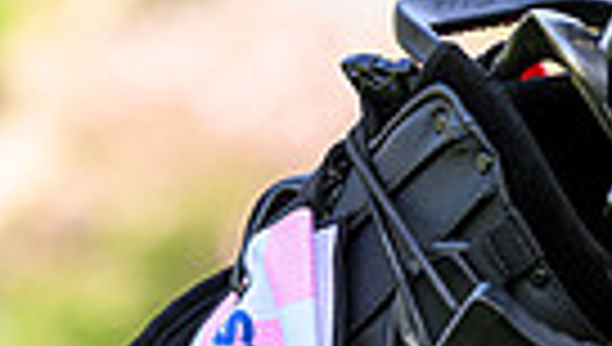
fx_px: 8143
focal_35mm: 501
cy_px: 935
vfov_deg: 2.4
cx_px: 351
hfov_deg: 4.3
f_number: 5
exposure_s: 1/400
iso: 500
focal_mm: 145
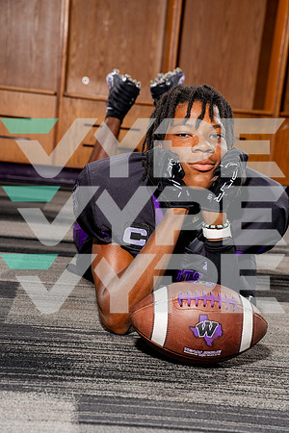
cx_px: 144
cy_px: 216
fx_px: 819
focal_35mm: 68
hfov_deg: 20.0
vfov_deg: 29.7
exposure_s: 1/250
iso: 100
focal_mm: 68
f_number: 5.6
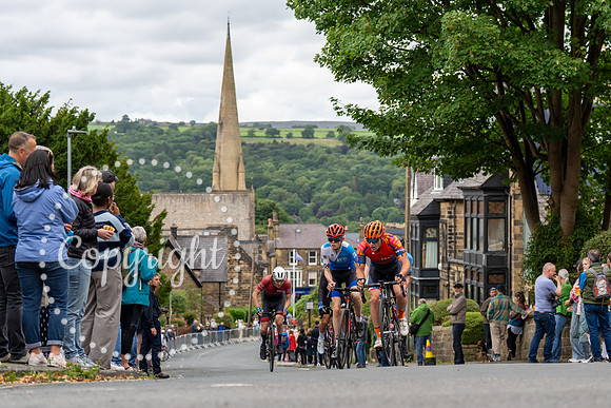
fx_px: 1402
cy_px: 204
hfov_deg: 24.6
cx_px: 360
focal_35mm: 83
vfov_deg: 16.5
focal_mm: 70
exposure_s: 1/800
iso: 400
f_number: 3.5
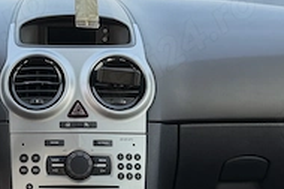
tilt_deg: -13.5
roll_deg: -0.2
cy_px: 80
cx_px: 54
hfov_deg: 25.2
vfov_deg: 17.2
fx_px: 622
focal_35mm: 79
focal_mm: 6.76
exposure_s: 1/193
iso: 80
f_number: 1.78
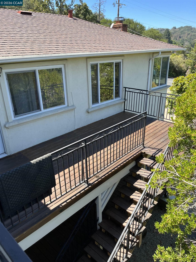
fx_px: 196
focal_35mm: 26
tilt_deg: -21.2
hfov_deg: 53.1
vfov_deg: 67.3
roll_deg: +2.2
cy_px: 131
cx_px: 98
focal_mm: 5.1
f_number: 1.6
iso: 50
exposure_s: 1/858
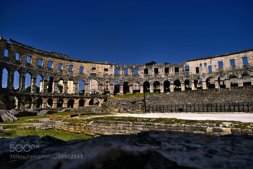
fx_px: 190
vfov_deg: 48.0
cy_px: 84
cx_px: 126
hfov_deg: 67.4
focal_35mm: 27
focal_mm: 18
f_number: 7.1
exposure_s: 1/800
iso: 100
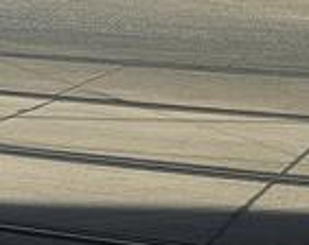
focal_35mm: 184
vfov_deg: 8.1
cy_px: -177
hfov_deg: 8.4
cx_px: -684
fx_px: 1678
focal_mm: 5.4
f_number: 1.8
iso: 25
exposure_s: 1/2657
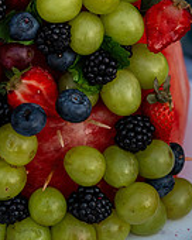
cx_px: 37
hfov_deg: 9.4
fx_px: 1165
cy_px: -52
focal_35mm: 164
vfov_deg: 11.5
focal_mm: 66
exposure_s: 1/250
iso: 1000
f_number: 4
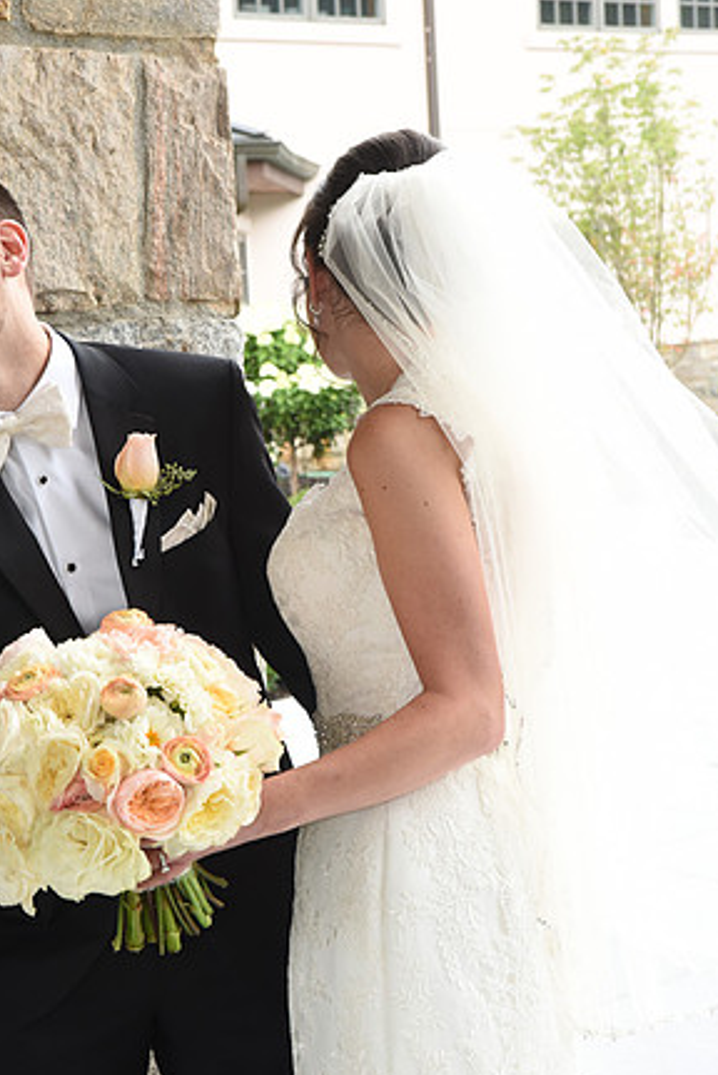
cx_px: 261
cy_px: 456
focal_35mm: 74
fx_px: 2210
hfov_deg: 18.4
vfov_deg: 27.3
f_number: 9
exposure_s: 1/125
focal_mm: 55
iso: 1000
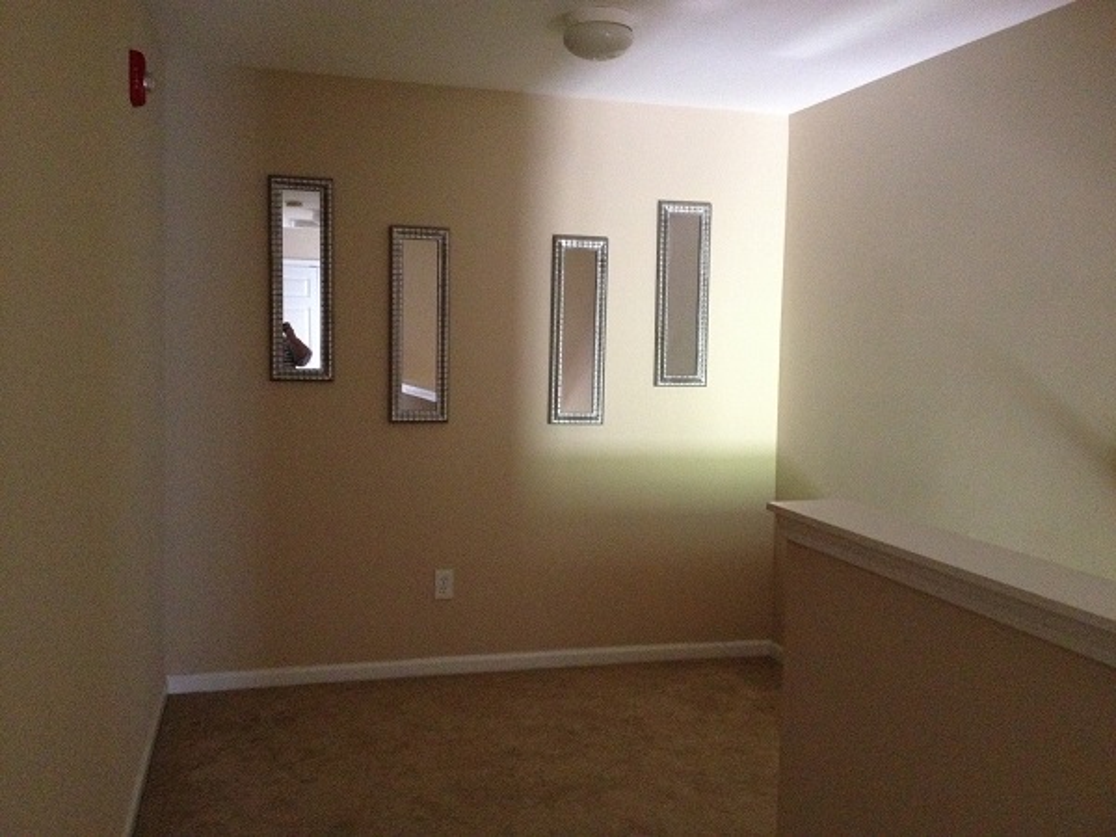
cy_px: 418
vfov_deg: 40.7
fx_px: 1128
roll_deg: -1.9
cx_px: 558
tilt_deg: -4.7
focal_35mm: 35
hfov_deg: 52.6
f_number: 2.4
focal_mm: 4.28
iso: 500
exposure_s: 1/15
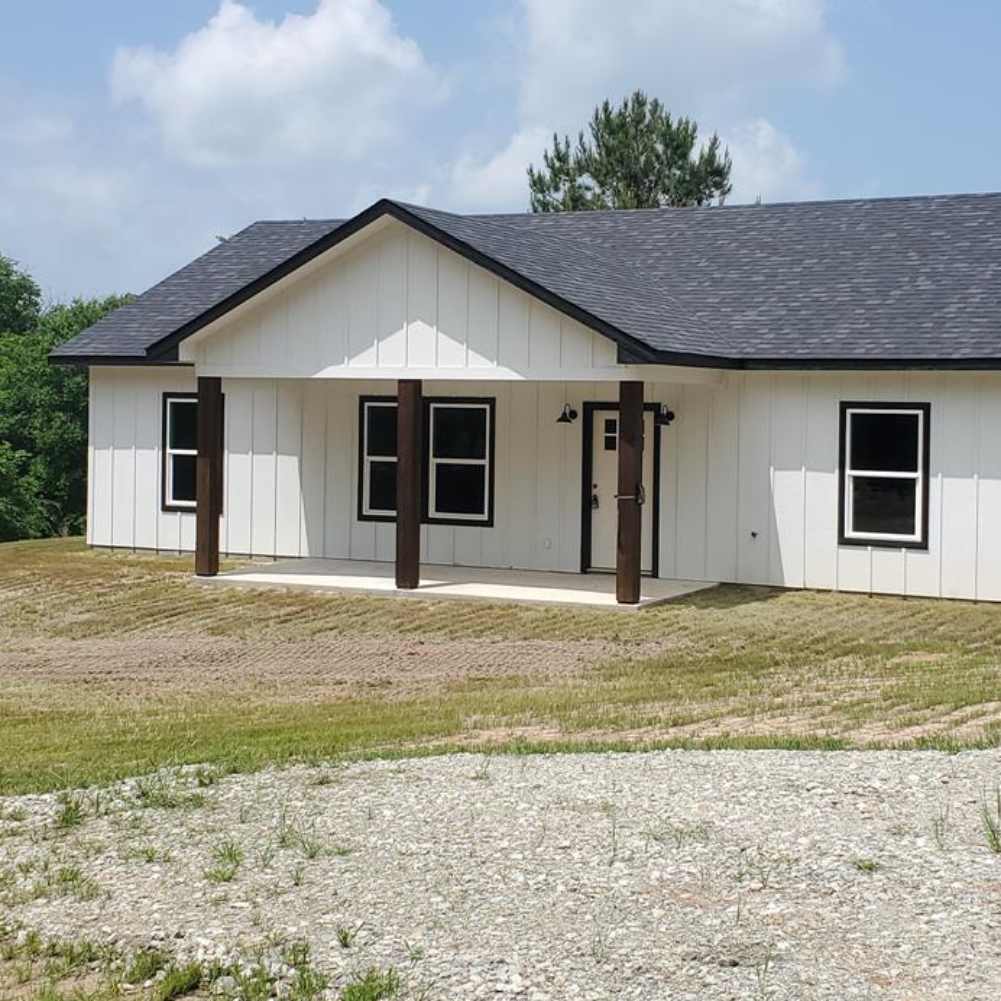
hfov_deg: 47.8
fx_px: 1112
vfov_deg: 48.4
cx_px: 649
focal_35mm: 34
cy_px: 448
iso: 50
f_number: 2.4
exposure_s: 1/1635
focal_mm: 4.3
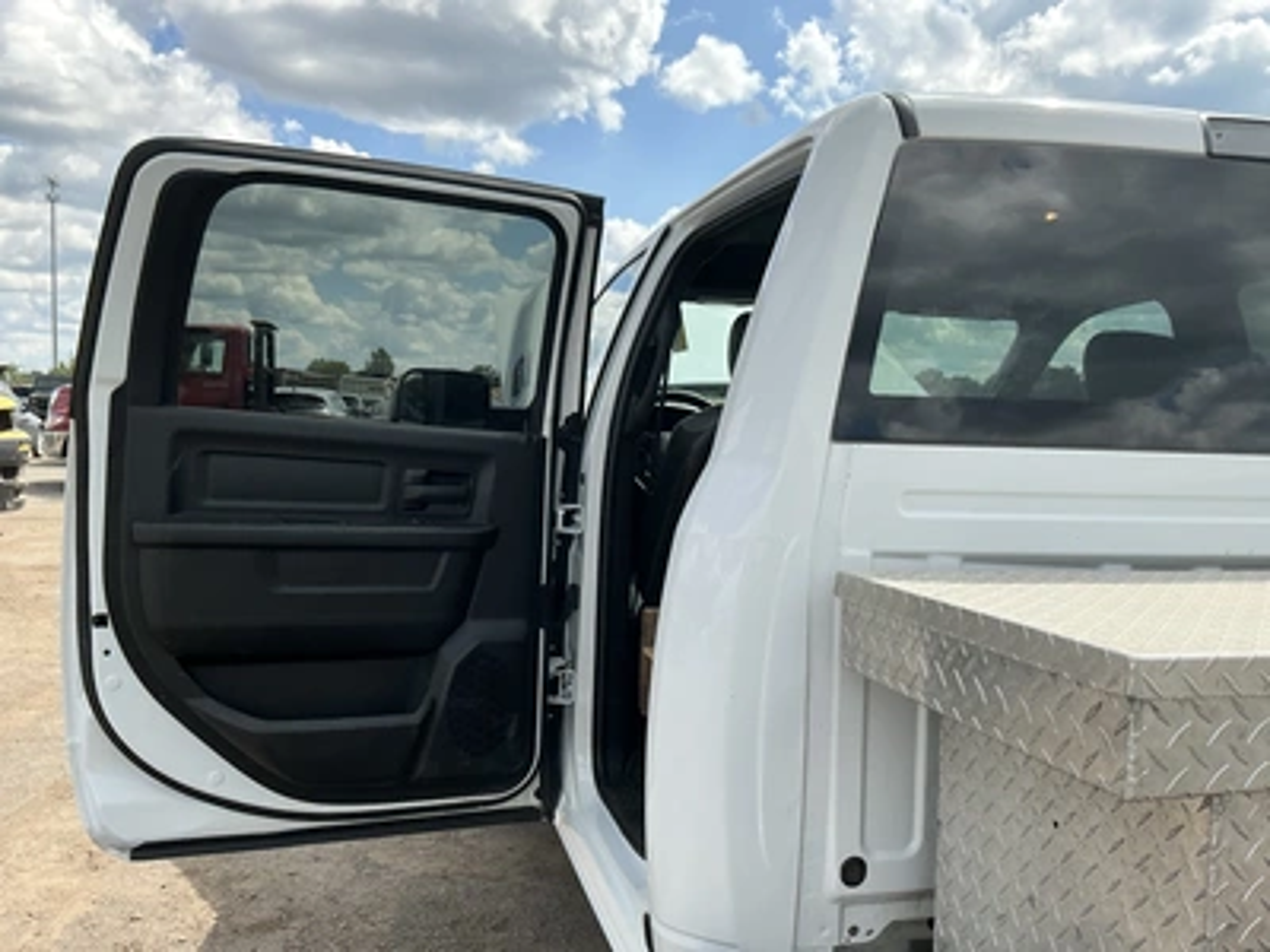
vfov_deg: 49.7
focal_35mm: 28
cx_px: 635
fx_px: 1027
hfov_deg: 63.4
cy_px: 476
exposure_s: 1/1279
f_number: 1.8
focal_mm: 3
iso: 25
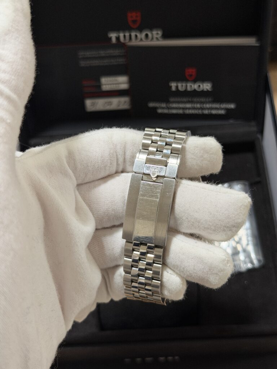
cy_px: 184
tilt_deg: -62.6
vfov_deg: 39.7
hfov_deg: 30.3
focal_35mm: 48
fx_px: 512
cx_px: 138
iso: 250
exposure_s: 1/40
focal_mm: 6.76
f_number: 1.78
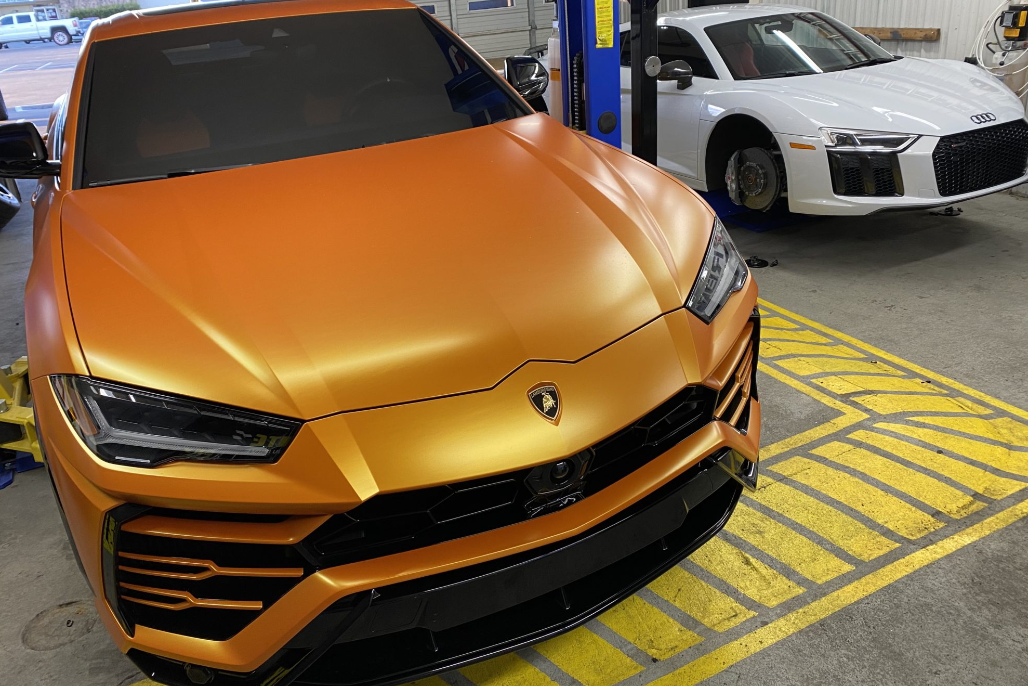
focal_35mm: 28
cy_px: 305
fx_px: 800
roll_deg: +3.7
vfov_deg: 46.3
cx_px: 517
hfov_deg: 65.5
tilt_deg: -22.4
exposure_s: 1/60
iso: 100
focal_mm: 4.25
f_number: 1.8
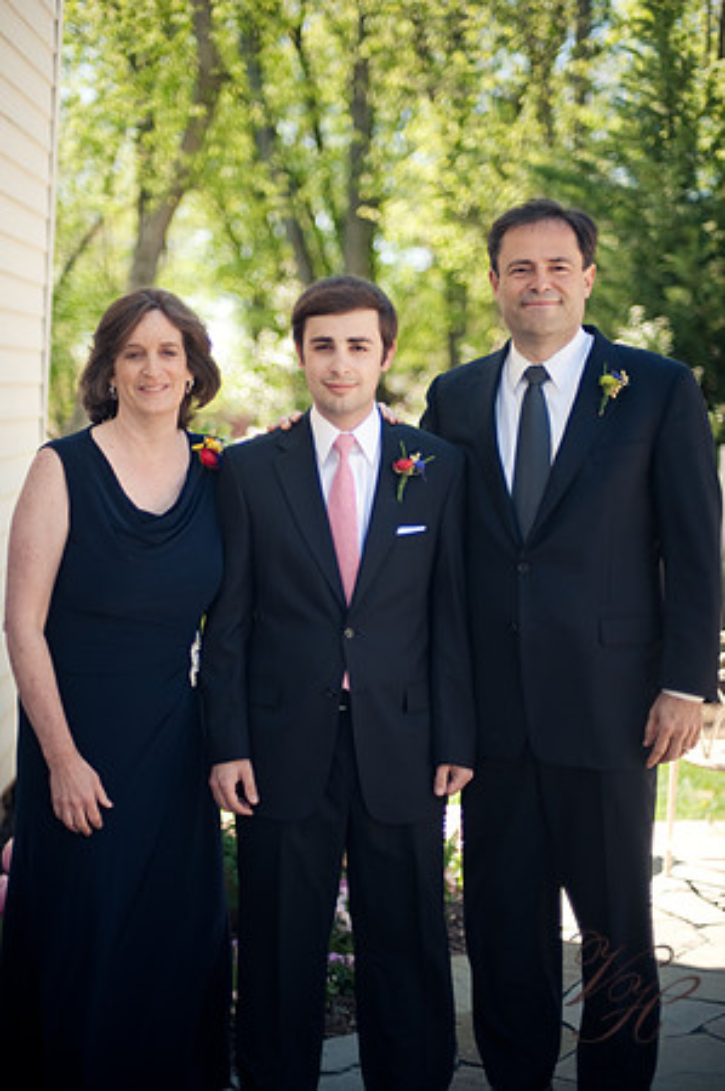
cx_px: 362
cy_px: 546
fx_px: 1514
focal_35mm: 50
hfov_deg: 26.9
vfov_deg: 39.6
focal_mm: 50
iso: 200
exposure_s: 1/1600
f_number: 1.4
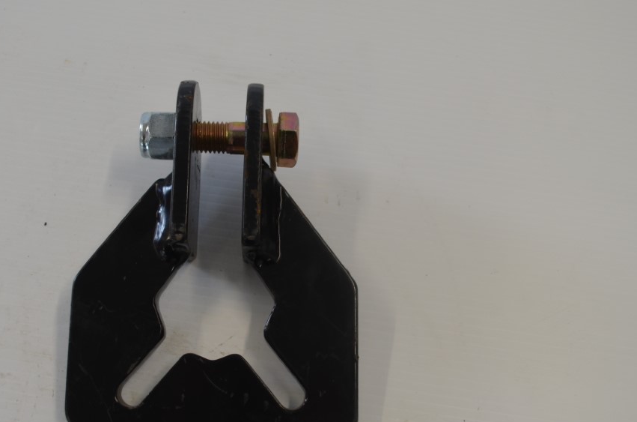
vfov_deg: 29.7
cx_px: 260
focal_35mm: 45
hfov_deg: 43.5
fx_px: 794
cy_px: 228
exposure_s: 1/125
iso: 400
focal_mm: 22
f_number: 5.6
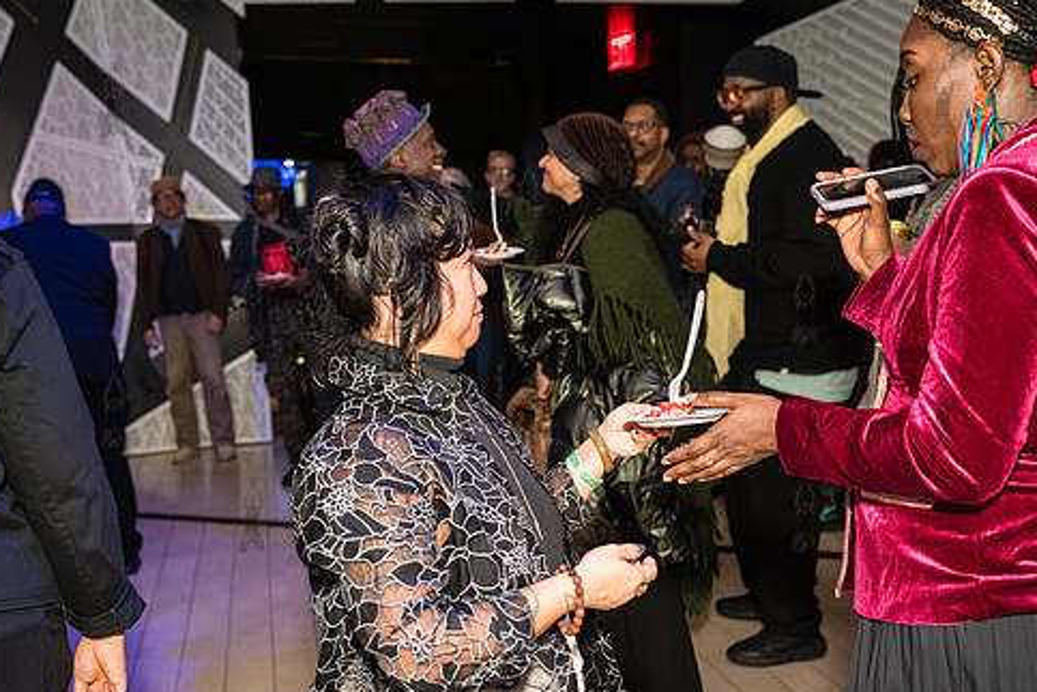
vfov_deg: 31.8
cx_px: 526
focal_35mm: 42
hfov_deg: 46.4
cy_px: 410
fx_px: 1210
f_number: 3.5
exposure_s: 1/400
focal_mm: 35
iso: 10000
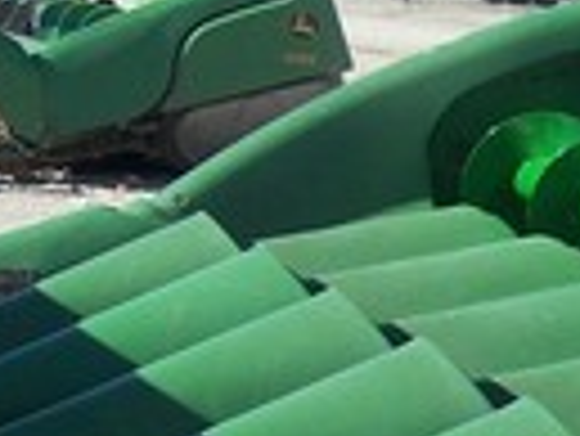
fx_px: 2683
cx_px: 958
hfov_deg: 11.6
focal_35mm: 160
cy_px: 418
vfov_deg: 9.2
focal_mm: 6.3
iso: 80
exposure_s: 1/500
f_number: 4
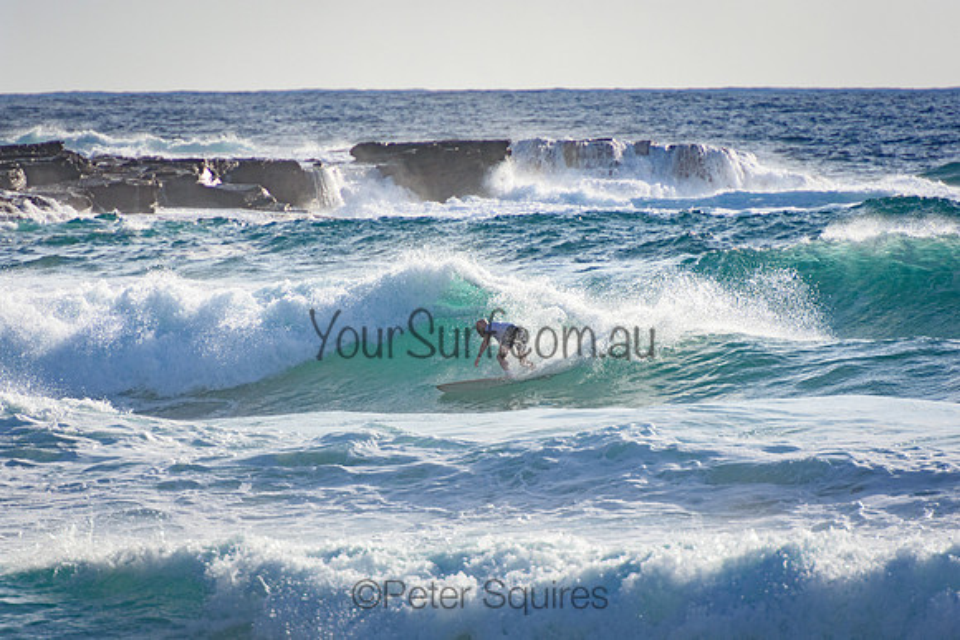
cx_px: 480
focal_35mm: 600
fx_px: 16003
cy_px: 320
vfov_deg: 2.3
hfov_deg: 3.4
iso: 280
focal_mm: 400
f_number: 5.6
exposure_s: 1/2000
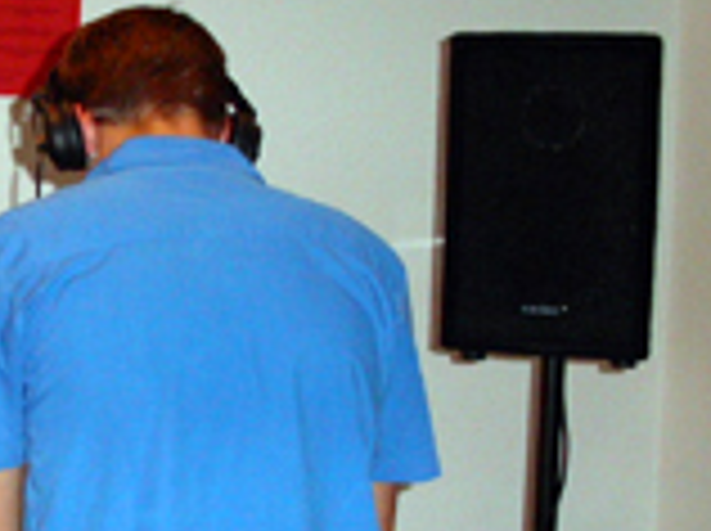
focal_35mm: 97
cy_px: 436
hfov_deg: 19.3
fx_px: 1989
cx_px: -92
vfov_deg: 15.1
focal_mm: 7.8
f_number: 2.8
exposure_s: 1/30
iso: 200
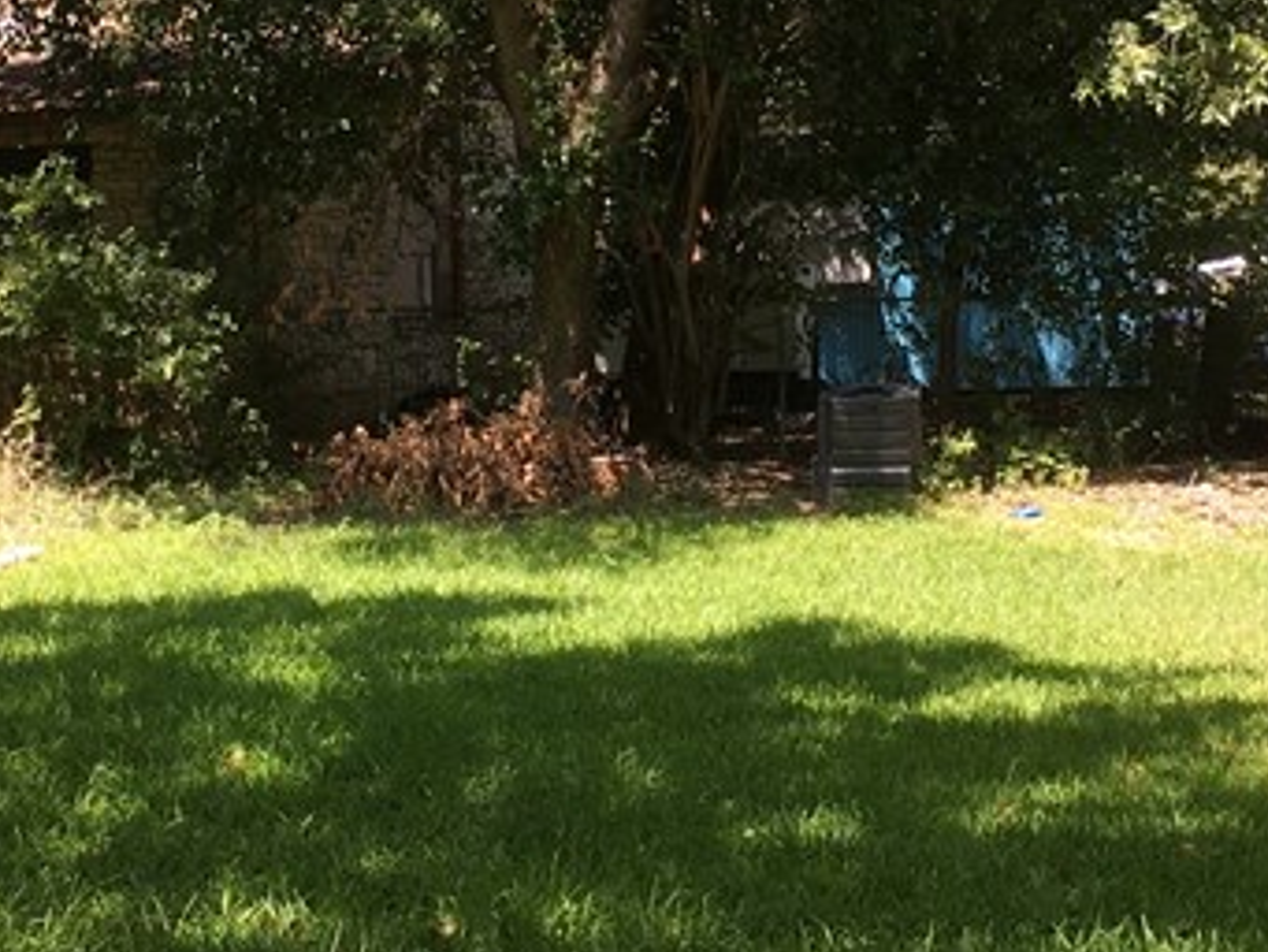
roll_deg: +1.4
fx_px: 3188
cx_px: 640
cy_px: 145
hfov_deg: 22.5
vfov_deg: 16.8
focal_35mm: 87
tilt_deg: +1.7
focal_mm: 4.15
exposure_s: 1/313
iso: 25
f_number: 2.2
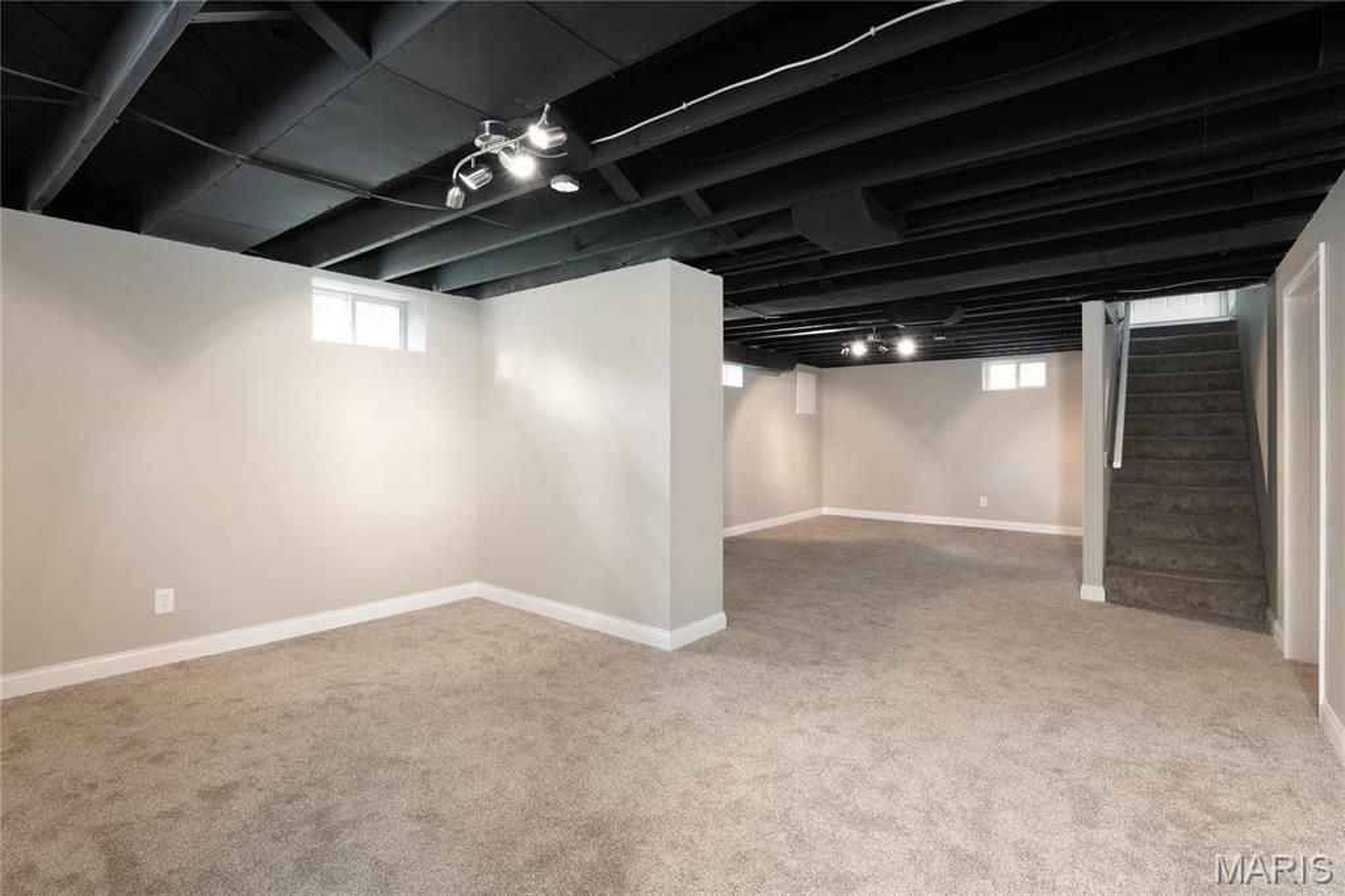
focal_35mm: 16
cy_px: 448
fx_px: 598
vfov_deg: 73.7
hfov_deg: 96.8
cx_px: 672
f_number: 8
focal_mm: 8
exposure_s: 1/1.67
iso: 2000
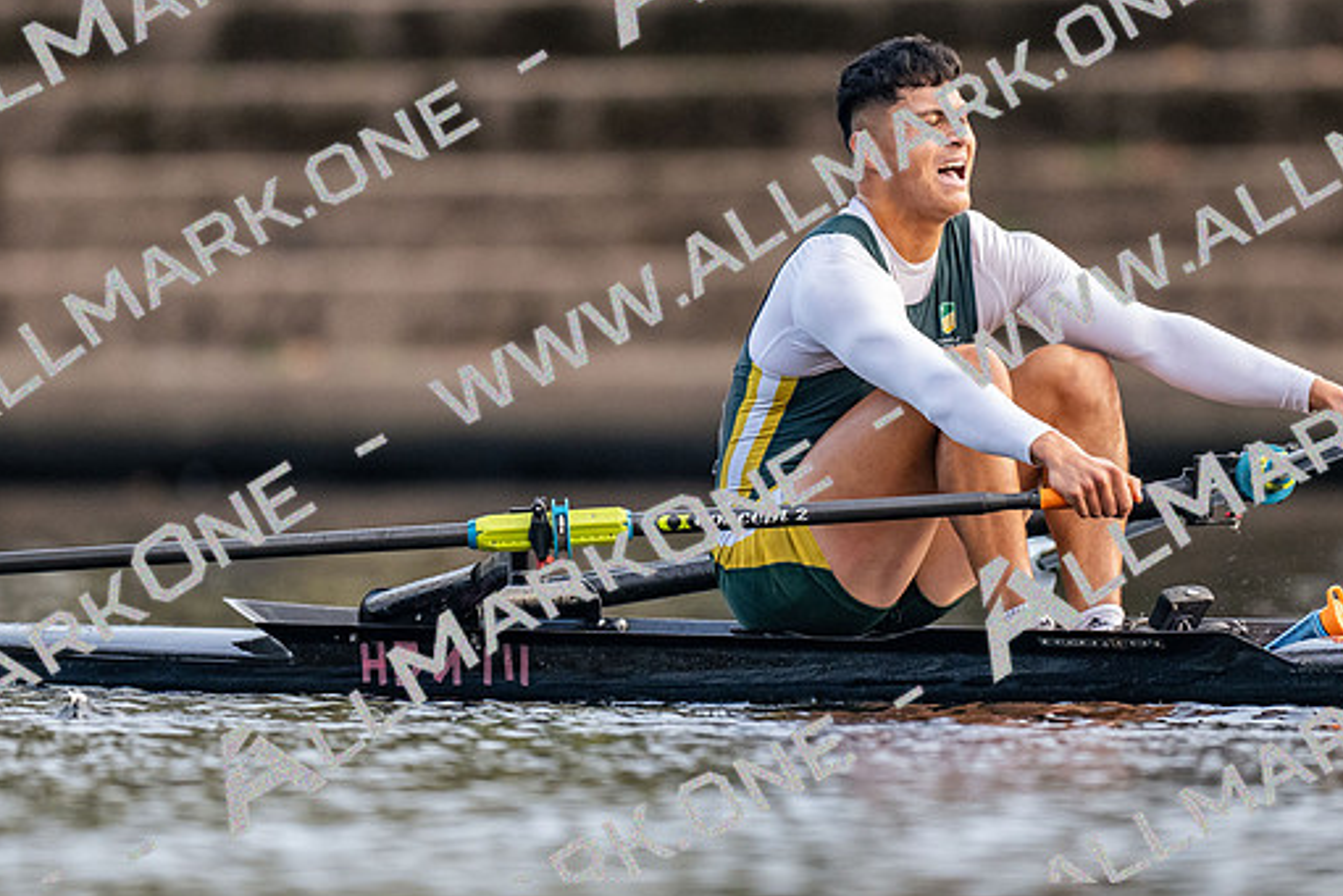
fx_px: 38135
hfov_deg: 2.0
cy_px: 432
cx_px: 754
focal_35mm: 1022
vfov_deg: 1.3
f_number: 4
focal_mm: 600
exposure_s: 1/2500
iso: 2000
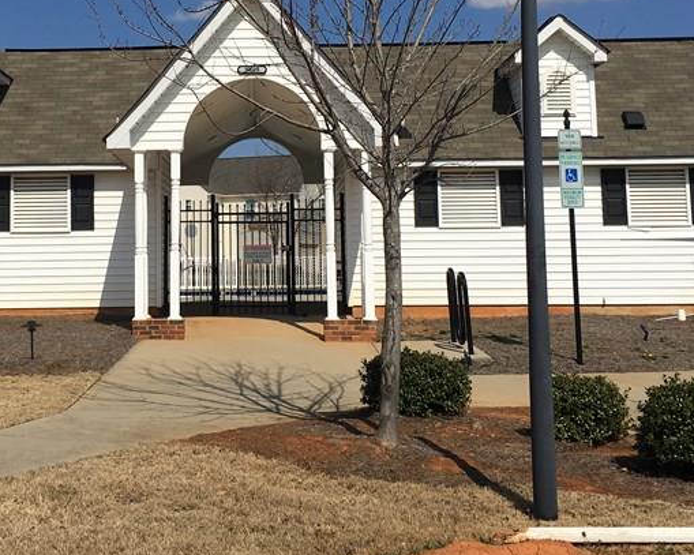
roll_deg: +0.9
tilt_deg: +7.8
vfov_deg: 26.4
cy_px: 155
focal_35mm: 57
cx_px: 239
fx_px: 1171
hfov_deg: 32.8
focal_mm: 4.15
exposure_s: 1/4525
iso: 25
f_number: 2.2
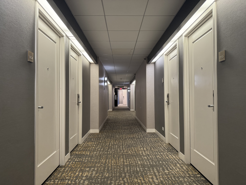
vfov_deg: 56.8
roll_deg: +0.1
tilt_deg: +0.8
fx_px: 171
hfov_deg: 71.6
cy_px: 92
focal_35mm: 24
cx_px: 123
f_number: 1.78
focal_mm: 6.76
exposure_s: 1/60
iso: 400
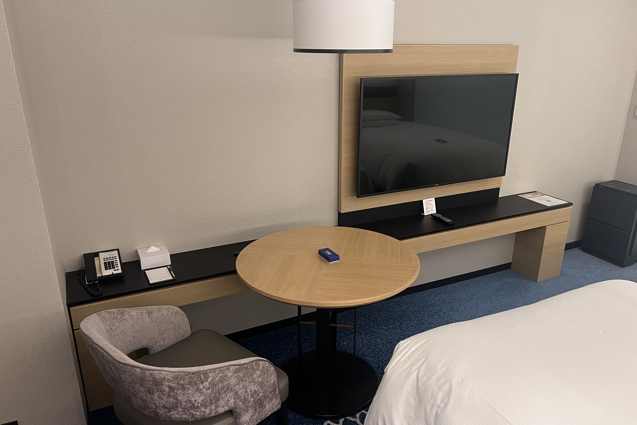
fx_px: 495
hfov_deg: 65.5
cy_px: 222
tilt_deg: -20.5
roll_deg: -0.6
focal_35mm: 28
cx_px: 327
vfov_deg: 46.4
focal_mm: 5.7
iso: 200
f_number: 1.5
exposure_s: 1/50
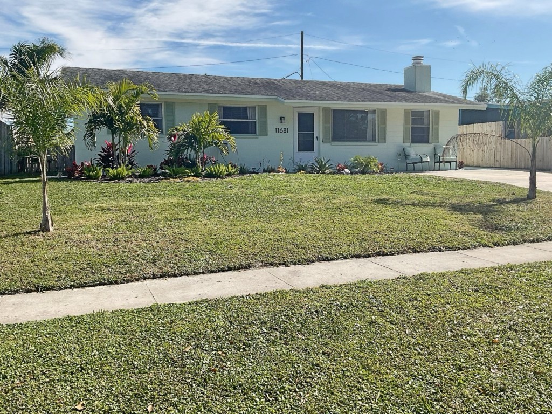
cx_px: 276
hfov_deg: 61.7
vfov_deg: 48.2
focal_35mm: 29
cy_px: 207
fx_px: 462
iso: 16
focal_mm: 3
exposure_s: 1/2227
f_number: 1.8
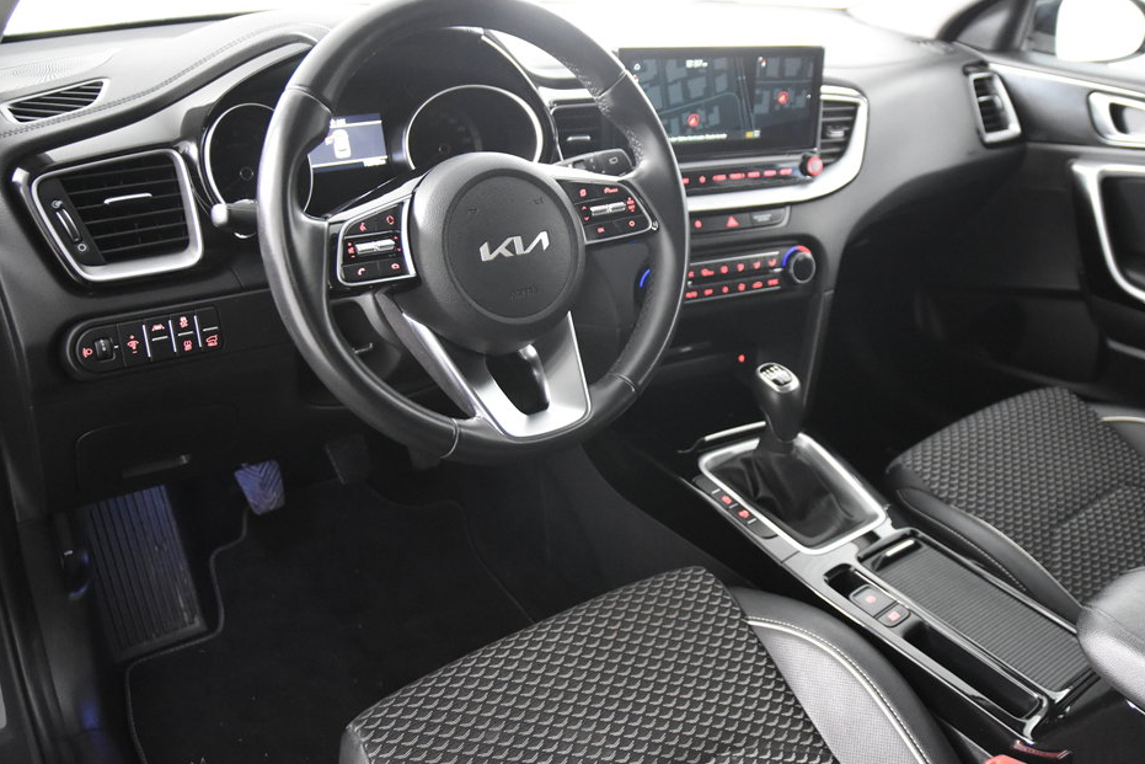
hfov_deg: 57.2
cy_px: 359
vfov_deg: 40.0
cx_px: 615
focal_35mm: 33
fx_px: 1050
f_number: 2.8
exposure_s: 1/30
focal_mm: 20
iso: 4500
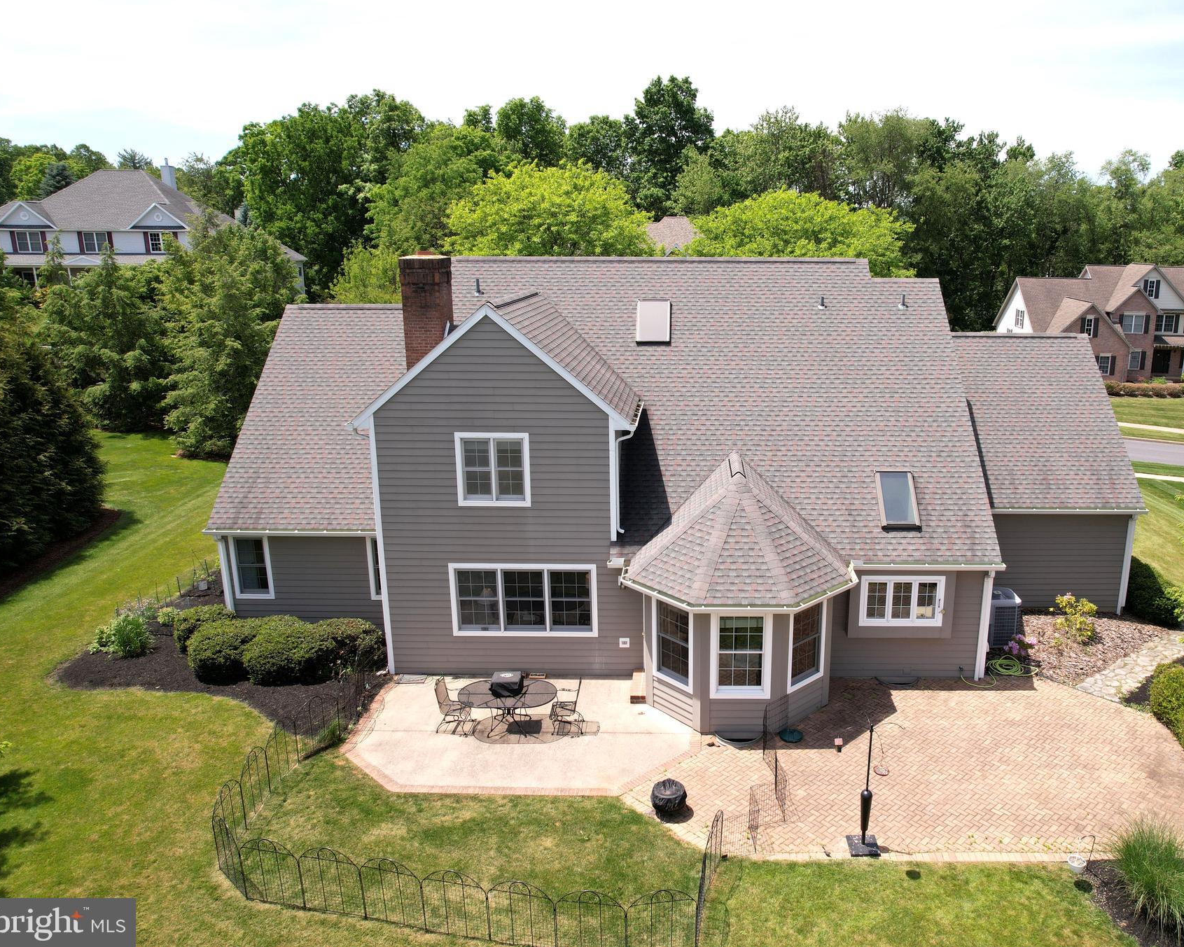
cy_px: 471
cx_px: 697
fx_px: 876
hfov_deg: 67.6
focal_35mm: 25
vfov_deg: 56.8
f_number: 2.8
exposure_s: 1/1000
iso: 100
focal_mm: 8.38
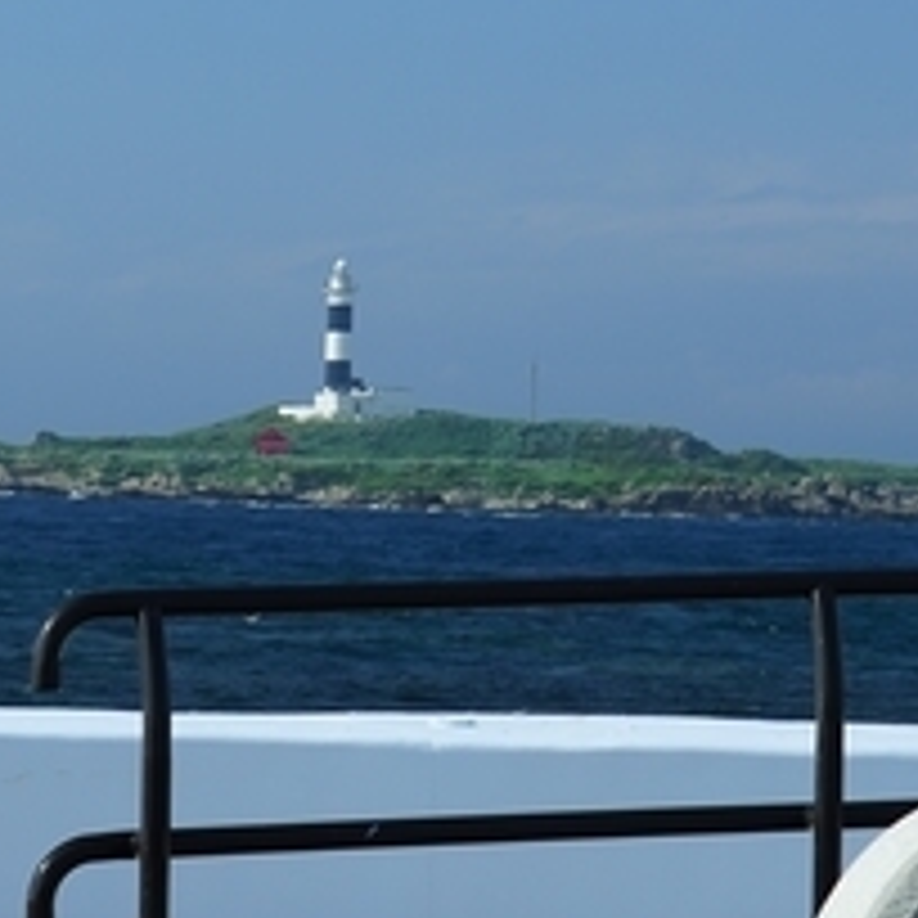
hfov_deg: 9.3
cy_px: 387
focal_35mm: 187
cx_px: 234
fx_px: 5611
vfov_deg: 9.4
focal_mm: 56
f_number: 8
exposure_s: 1/100
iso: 100
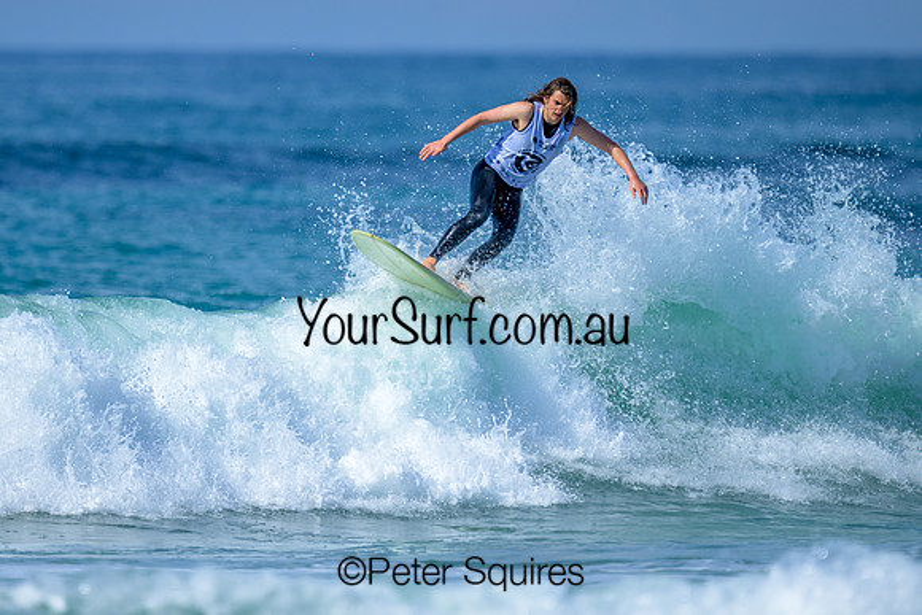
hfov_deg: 1.9
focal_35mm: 1100
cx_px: 314
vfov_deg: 1.3
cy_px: 307
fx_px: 28177
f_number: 6.3
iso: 200
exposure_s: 1/2000
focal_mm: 800
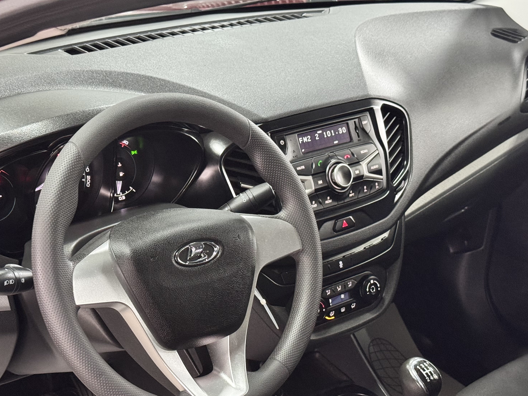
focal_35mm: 66
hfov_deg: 29.3
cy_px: 264
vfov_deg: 22.2
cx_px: 200
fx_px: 1007
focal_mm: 6.76
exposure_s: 1/40
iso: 500
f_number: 1.78
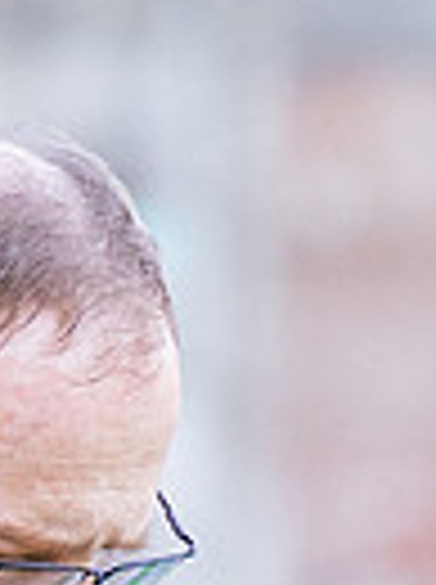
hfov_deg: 0.7
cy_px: 401
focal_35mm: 2263
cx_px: 681
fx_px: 38130
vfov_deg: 0.9
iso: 400
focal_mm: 200
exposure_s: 1/400
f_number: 4
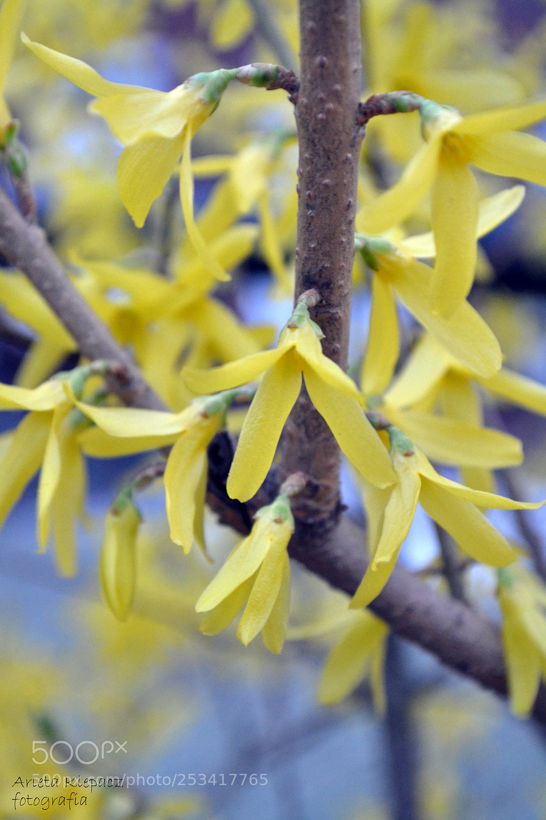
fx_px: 1639
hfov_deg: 18.9
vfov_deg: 28.1
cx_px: 273
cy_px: 410
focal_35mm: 72
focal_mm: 48
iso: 1600
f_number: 7.1
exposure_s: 1/30
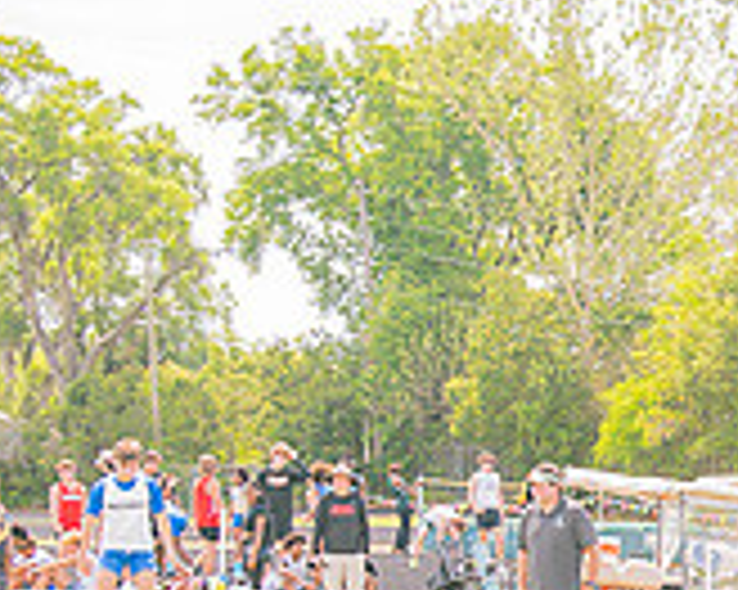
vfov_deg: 12.2
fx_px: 2750
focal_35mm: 126
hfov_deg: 15.1
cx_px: 698
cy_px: 509
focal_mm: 38
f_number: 4
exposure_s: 1/200
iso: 200
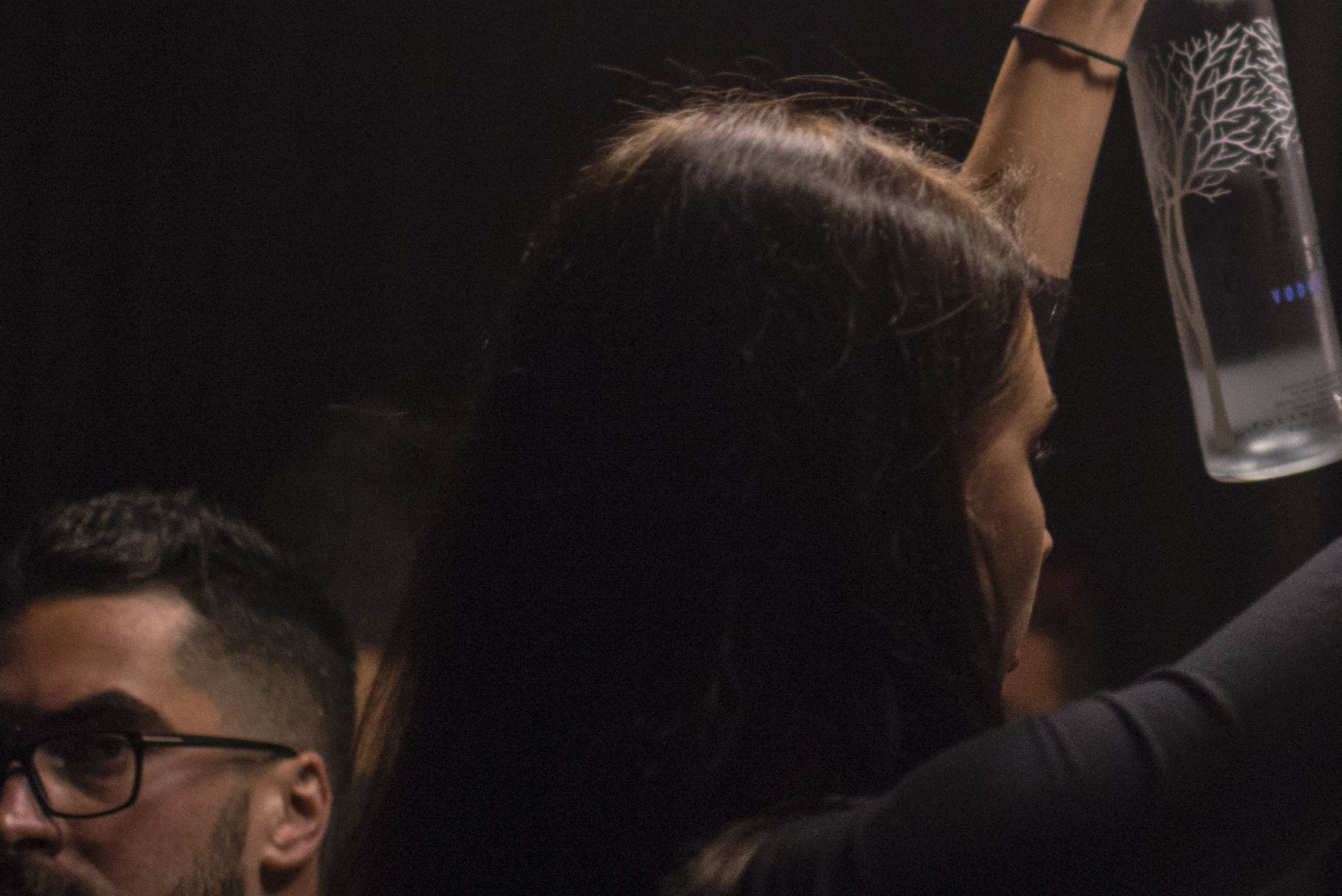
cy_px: -113
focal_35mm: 112
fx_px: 4176
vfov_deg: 12.0
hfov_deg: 17.6
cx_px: 1467
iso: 1600
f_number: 1.4
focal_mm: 35
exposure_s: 1/250
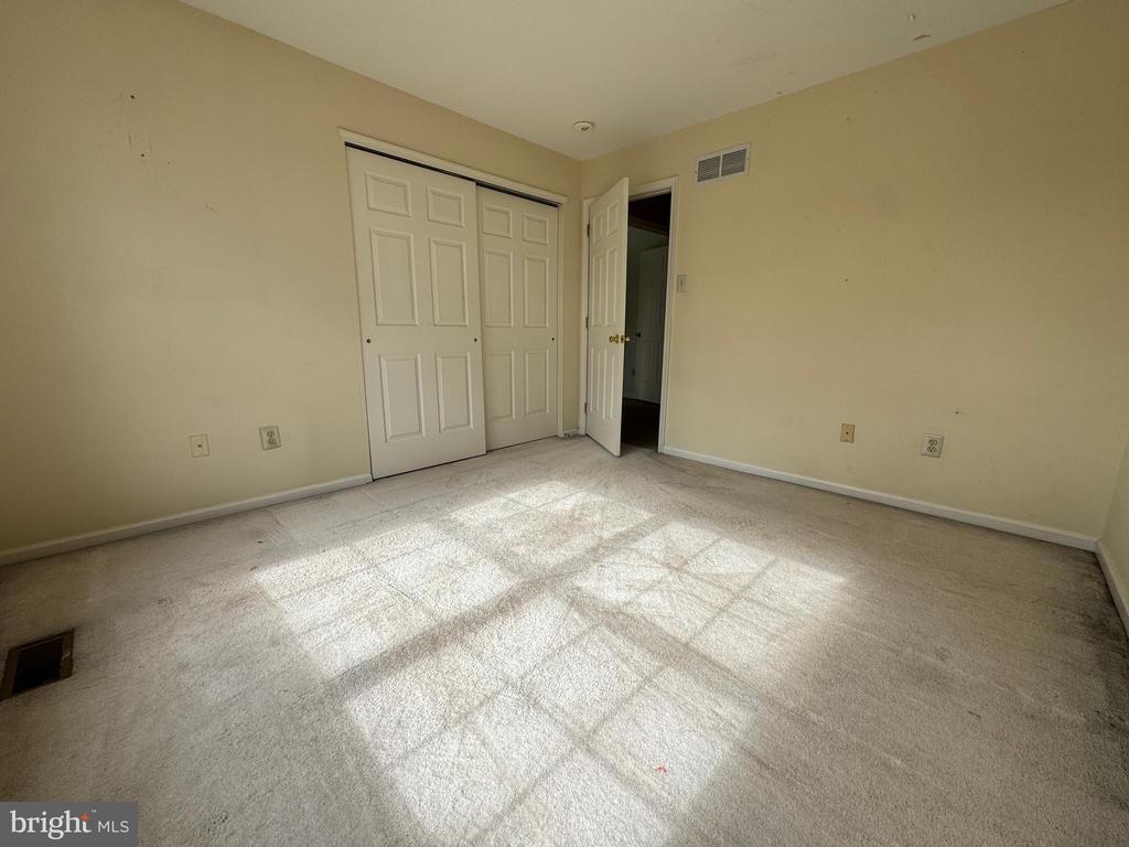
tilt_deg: -12.1
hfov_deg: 102.1
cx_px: 564
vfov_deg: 85.7
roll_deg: -0.1
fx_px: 457
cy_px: 424
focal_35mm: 14
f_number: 2.2
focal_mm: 2.22
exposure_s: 1/541
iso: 40
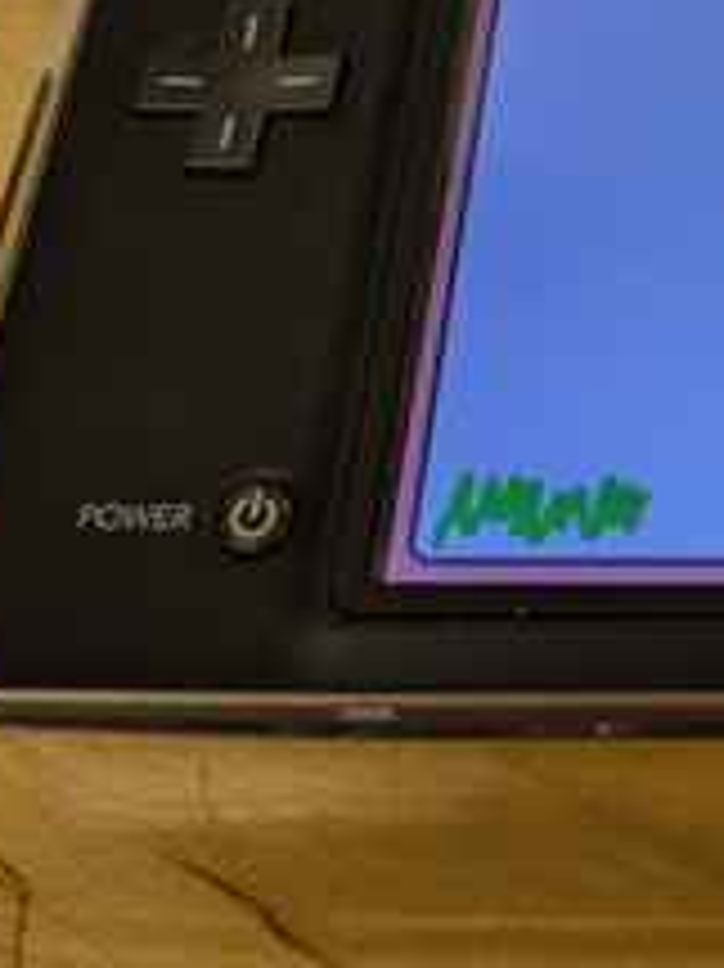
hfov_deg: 19.1
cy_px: -191
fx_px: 2010
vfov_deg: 24.5
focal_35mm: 72
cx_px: 899
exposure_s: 1/99.9
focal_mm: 4.38
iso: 72
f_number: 1.73
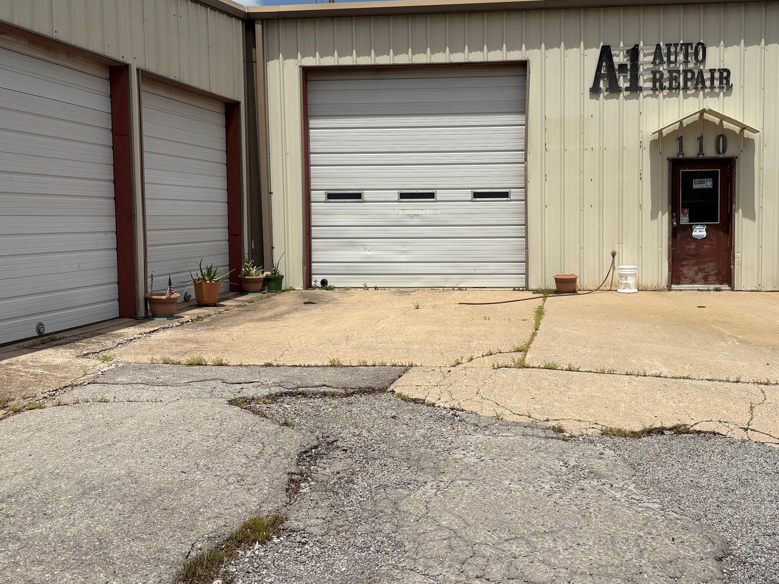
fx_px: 810
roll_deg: +1.0
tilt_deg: -1.5
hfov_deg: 50.9
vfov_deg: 39.6
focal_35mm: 36
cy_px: 259
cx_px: 482
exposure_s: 1/7813
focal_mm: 5.96
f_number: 1.6
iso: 50
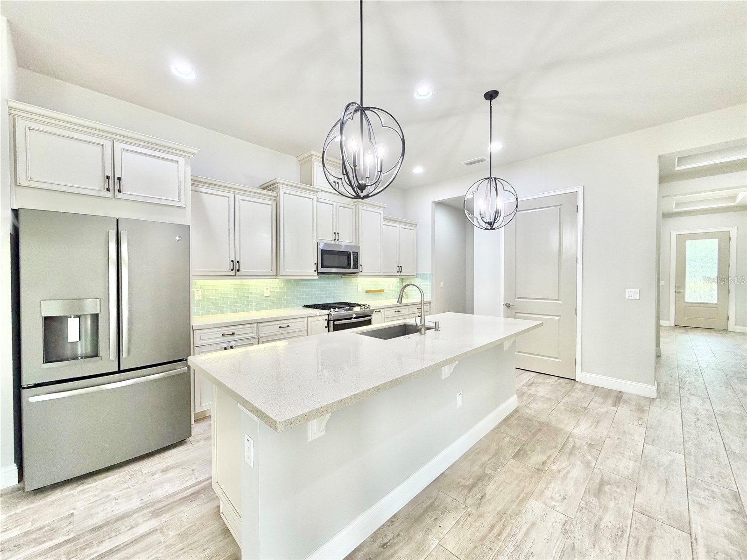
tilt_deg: -1.8
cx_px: 374
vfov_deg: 85.7
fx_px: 302
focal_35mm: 14
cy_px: 280
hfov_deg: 102.1
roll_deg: +0.6
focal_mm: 2.22
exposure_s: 1/120
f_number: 2.2
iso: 250
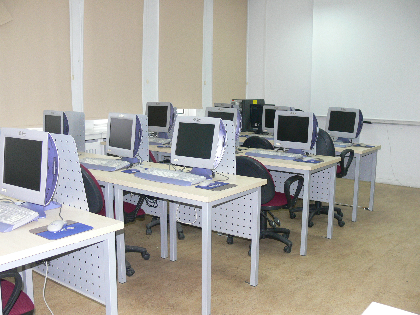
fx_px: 425
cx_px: 210
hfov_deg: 52.6
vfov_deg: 40.7
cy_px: 158
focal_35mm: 35
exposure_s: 1/30
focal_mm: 7.5
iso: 125
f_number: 2.8
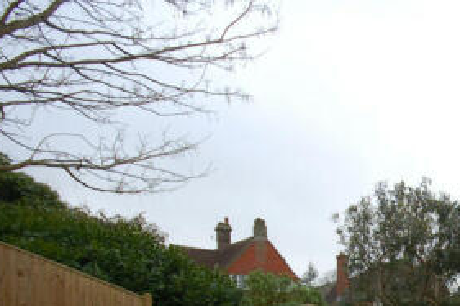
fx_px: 447
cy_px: 344
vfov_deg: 32.8
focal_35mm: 35
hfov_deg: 44.7
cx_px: 476
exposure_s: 1/125
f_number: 5.6
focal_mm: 10
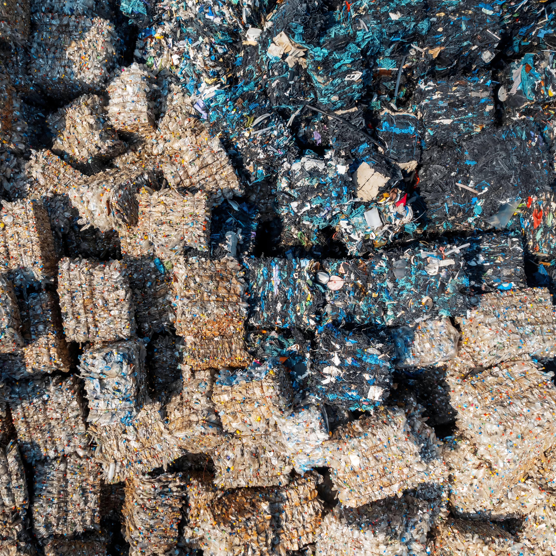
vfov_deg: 55.6
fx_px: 527
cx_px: 208
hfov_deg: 55.0
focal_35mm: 29
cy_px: 275
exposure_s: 1/50
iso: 100
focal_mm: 8.38
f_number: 2.8
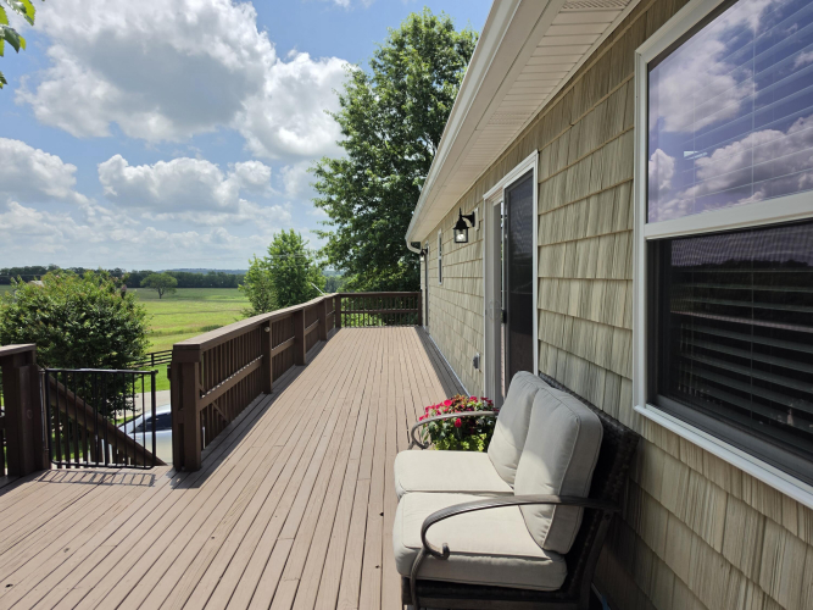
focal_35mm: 23
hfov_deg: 73.9
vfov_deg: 58.9
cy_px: 305
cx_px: 406
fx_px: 540
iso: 50
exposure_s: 1/7939
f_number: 1.4
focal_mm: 6.5
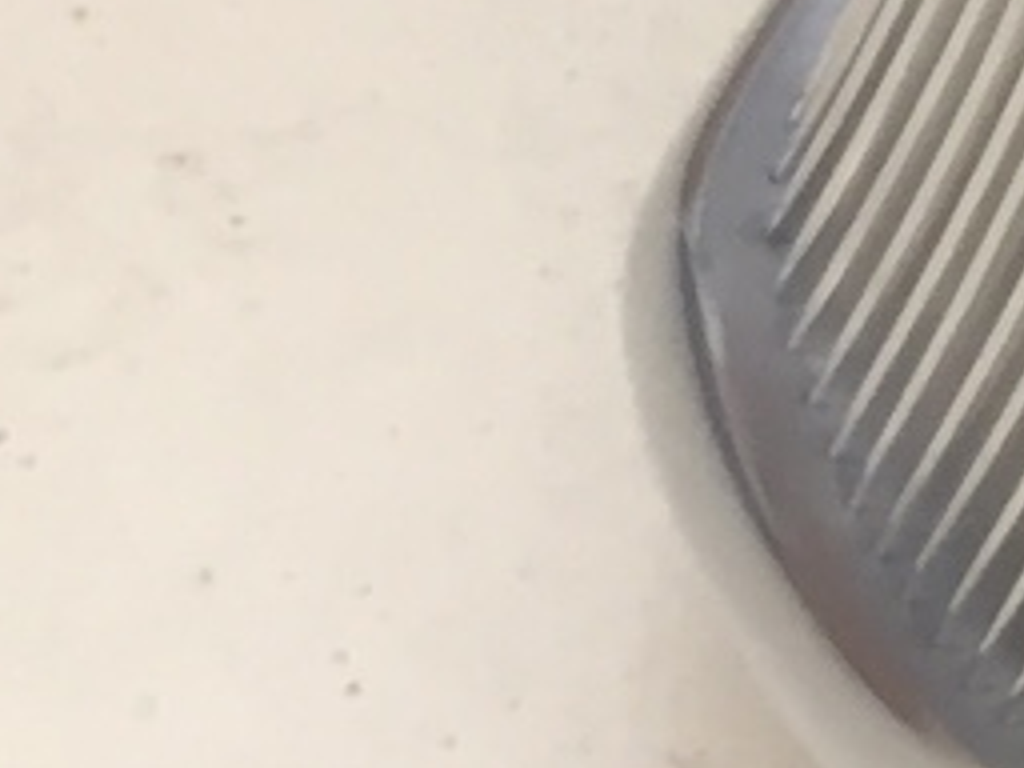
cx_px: 2548
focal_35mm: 185
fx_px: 5473
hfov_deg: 9.4
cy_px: 520
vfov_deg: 8.0
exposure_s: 1/30
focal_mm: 4.15
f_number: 2.2
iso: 32
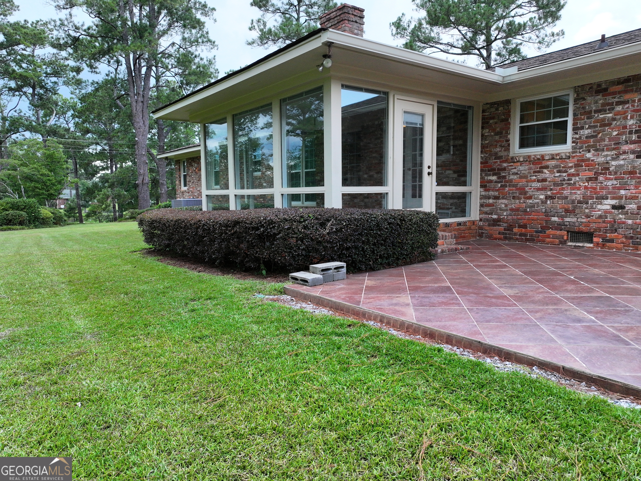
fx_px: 444
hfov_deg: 71.6
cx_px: 320
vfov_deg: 56.8
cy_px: 240
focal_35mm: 24
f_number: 2.8
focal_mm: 12.29
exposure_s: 1/800
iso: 400
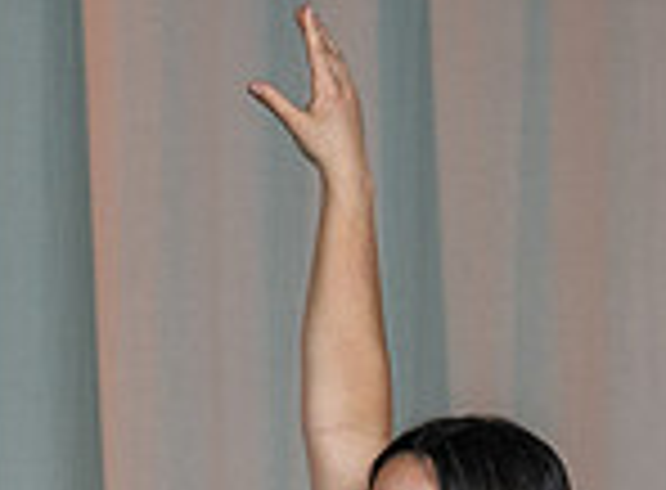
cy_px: 729
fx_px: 11775
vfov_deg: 2.4
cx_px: 367
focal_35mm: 616
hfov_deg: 3.2
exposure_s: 1/200
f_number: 8
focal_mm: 77
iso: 125
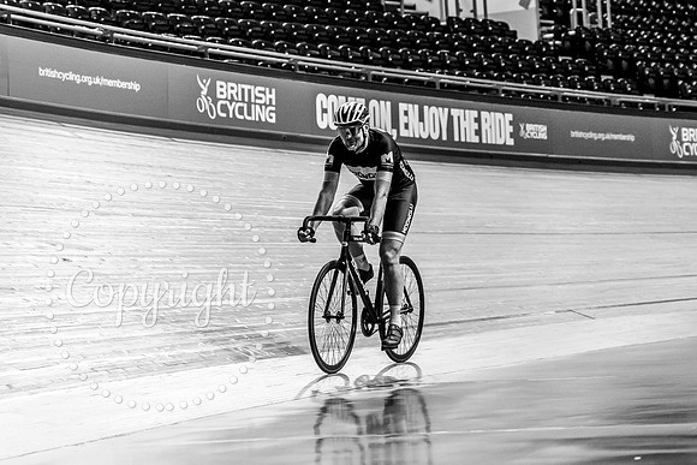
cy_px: 168
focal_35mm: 115
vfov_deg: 11.9
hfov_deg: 17.8
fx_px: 2227
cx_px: 379
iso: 3200
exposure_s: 1/1000
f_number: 3.5
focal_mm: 81
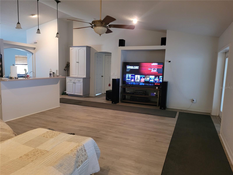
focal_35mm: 26
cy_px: 88
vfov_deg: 53.1
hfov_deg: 67.3
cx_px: 116
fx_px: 175
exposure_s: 1/40
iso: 320
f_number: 1.8
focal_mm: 5.4
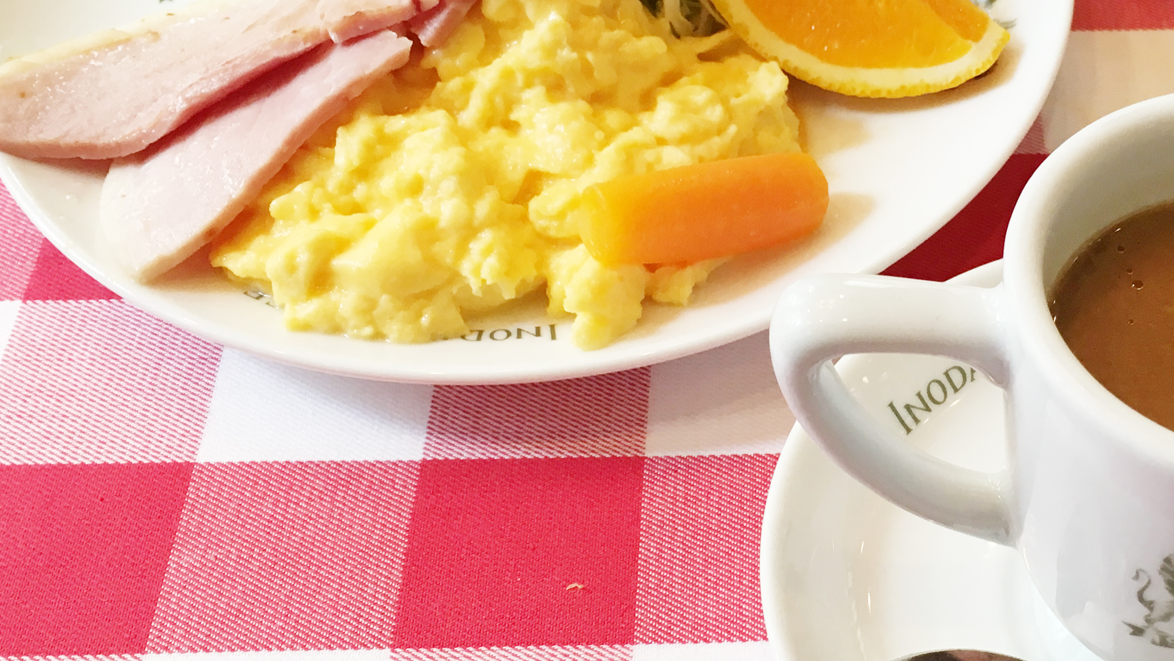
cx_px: 875
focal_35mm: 56
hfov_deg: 36.4
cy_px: 335
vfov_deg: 21.5
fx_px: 1743
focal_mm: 4.15
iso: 50
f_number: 2.2
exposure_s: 1/30
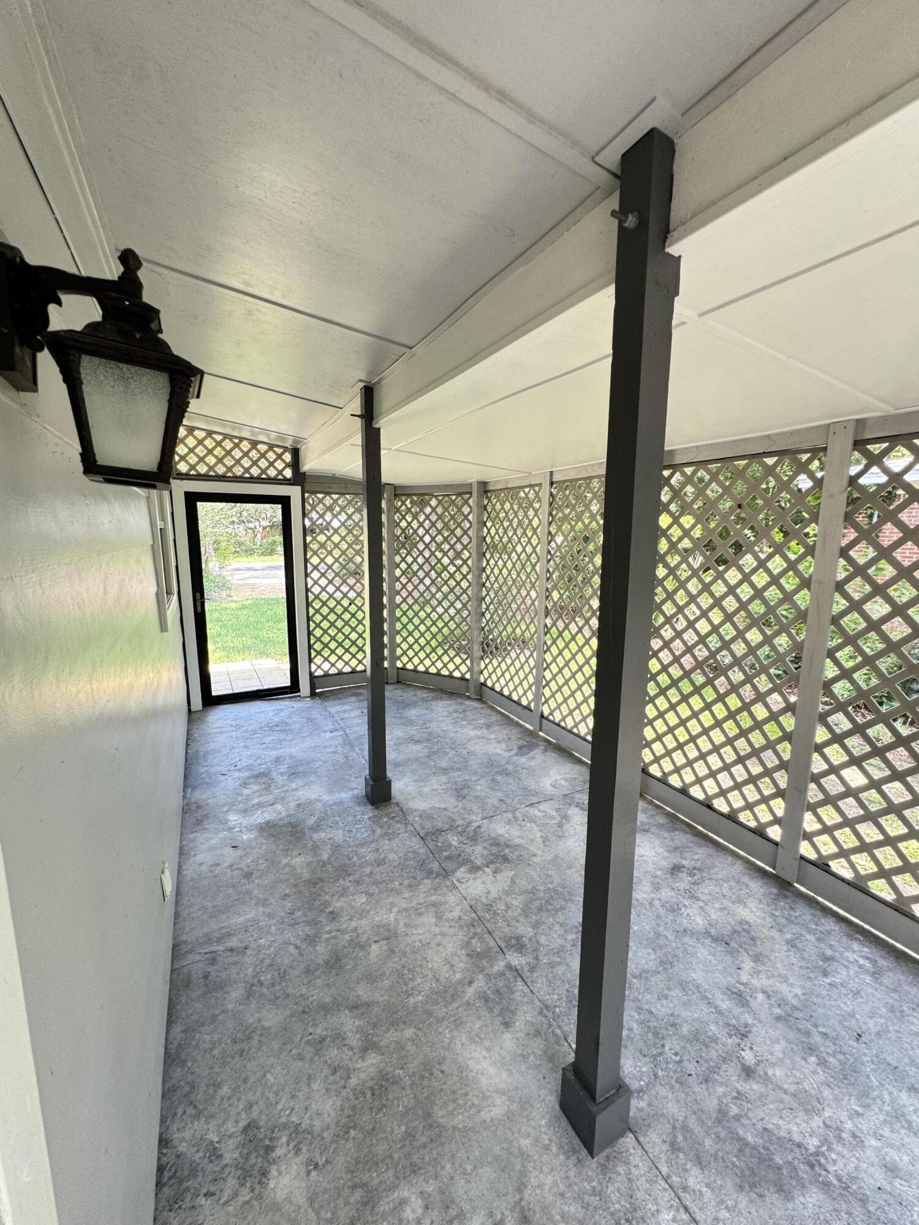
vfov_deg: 102.1
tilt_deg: -10.0
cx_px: 460
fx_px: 496
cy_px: 612
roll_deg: +0.4
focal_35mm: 14
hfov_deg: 85.7
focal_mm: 2.22
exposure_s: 1/99
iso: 80
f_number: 2.2
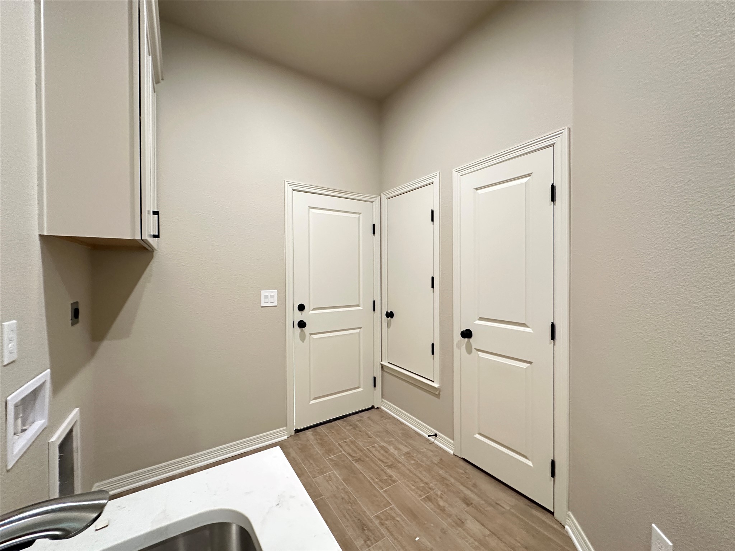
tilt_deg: -0.1
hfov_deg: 102.1
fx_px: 297
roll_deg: +0.0
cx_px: 368
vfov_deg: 85.7
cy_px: 276
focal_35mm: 14
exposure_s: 1/60
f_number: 2.2
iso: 640
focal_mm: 2.22
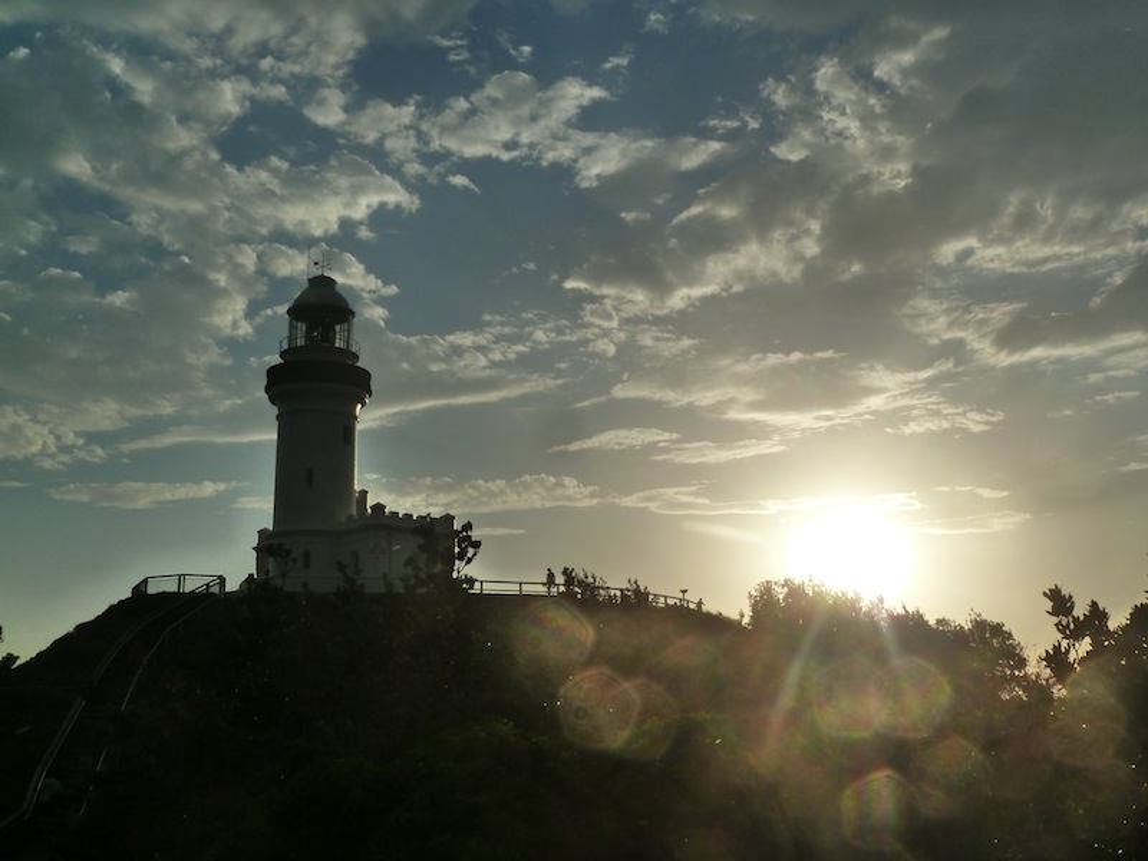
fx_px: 1227
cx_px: 574
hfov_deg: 50.1
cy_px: 430
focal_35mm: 37
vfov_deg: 38.7
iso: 200
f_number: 6.3
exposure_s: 1/1300
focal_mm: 6.1
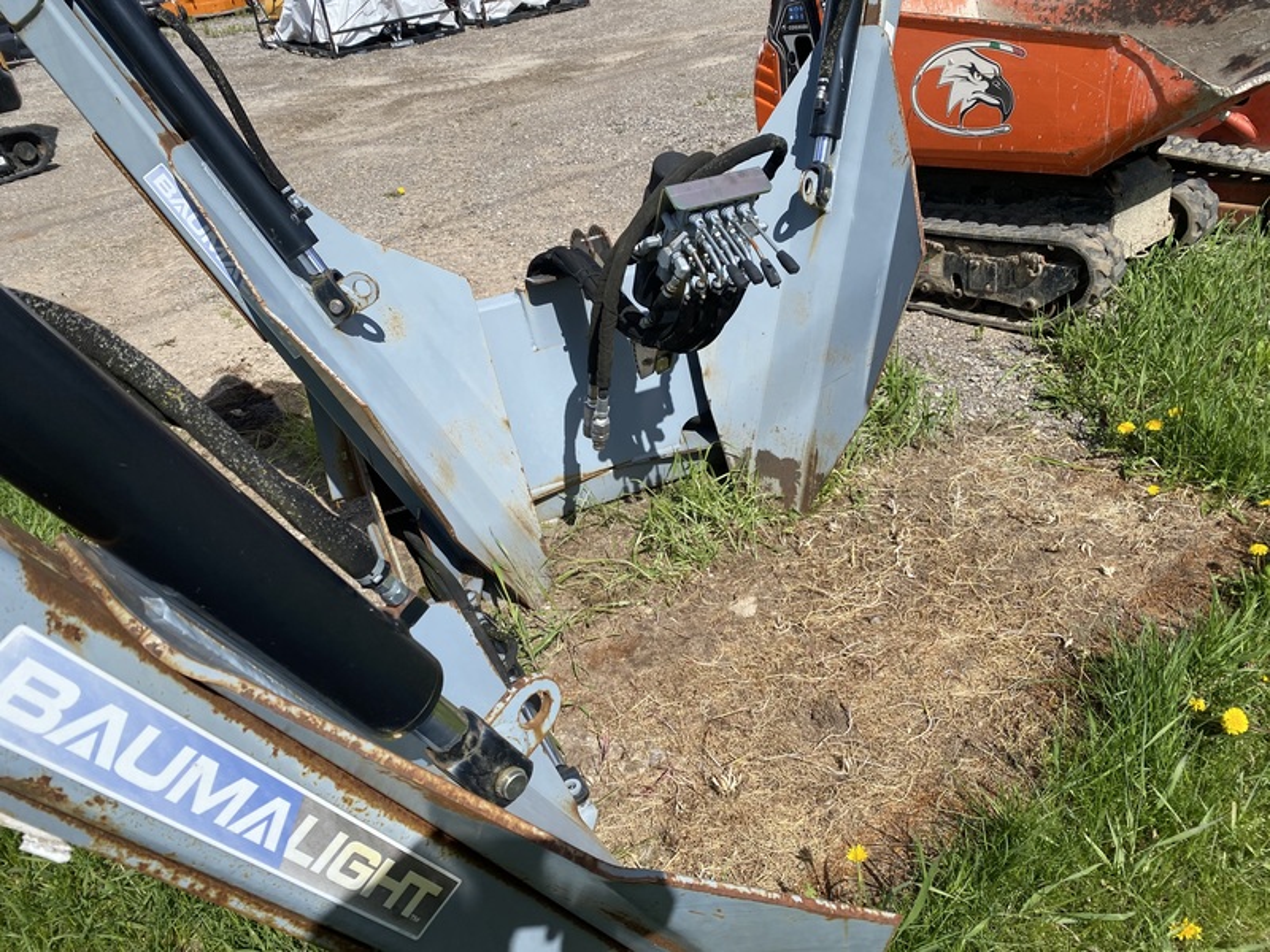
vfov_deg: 53.1
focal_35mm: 26
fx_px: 954
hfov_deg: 67.3
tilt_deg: -31.5
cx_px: 635
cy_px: 476
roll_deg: +7.0
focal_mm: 4.25
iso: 32
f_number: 1.8
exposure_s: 1/2817
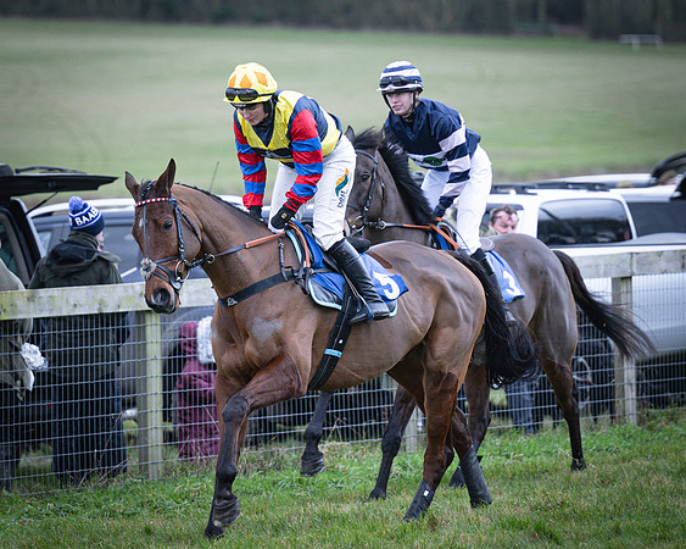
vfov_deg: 5.6
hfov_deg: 7.0
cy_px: 228
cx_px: 270
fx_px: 5616
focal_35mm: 277
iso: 800
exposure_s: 1/1000
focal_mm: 140
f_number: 2.8
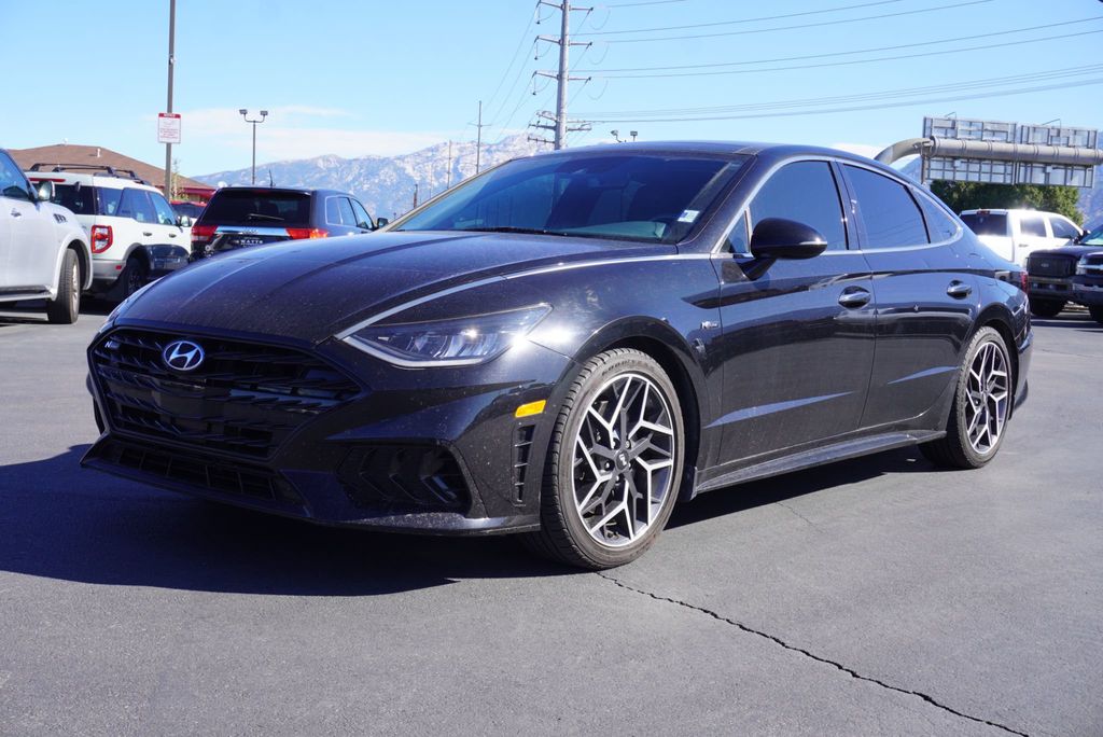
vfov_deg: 31.9
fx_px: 1288
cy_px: 368
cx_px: 552
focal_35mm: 42
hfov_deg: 46.4
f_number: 8
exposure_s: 1/100
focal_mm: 28
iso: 100
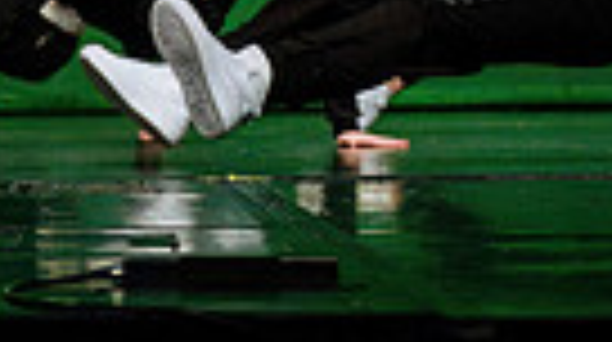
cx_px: -27
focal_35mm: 181
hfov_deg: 11.8
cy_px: -358
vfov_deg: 6.5
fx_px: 2933
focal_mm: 32
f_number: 2.8
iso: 1600
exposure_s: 1/270
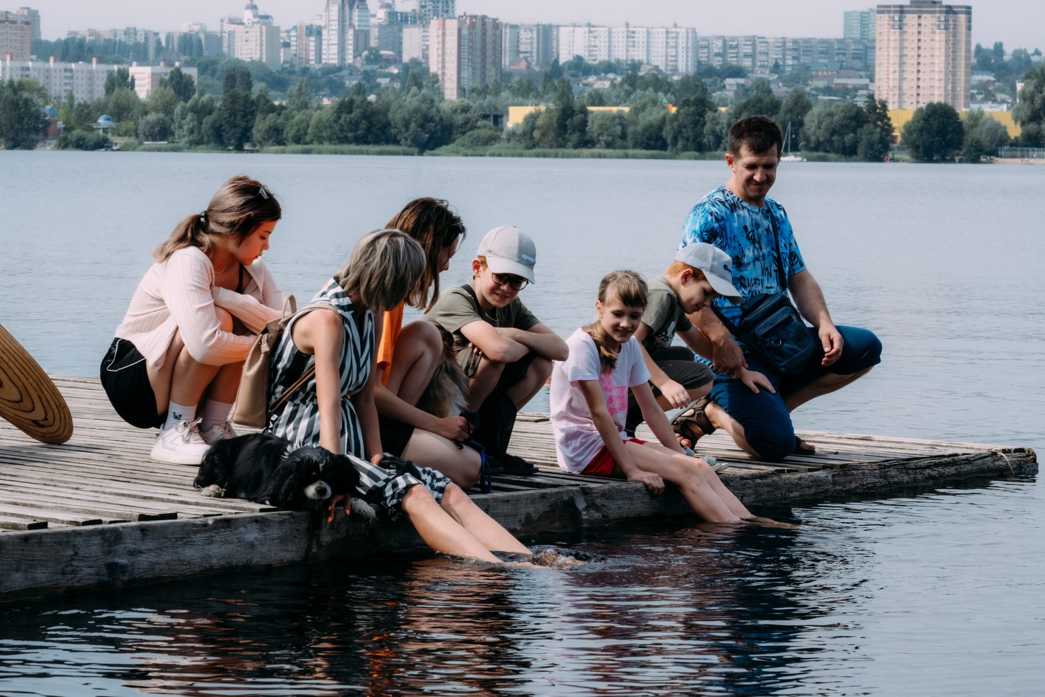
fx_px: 4354
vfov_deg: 9.1
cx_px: 522
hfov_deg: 13.7
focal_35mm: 150
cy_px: 348
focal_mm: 99.8
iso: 160
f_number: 13
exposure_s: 1/125
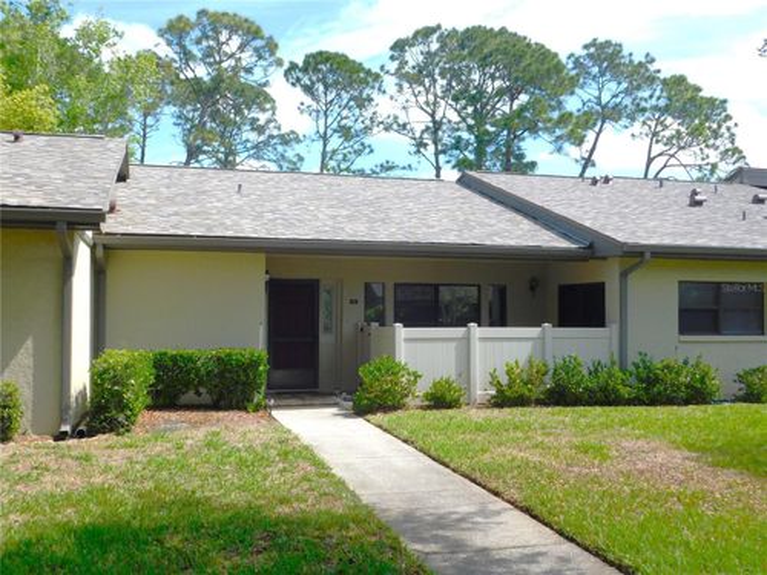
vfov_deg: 39.7
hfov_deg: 51.4
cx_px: 384
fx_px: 798
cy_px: 288
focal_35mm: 36
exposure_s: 1/800
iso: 125
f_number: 3.5
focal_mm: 6.3
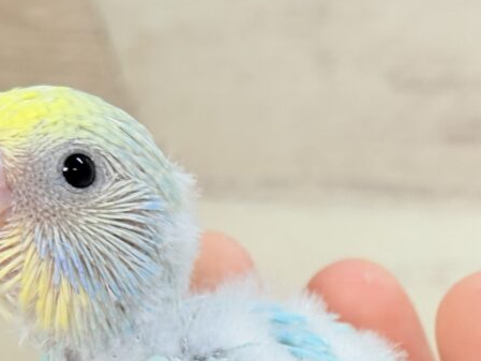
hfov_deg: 14.0
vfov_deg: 10.5
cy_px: 417
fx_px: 1932
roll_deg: -2.5
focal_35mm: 139
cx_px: 438
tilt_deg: -4.8
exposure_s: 1/50
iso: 50
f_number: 1.6
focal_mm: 5.96
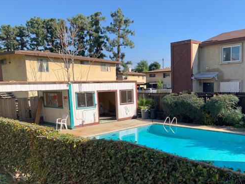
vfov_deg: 41.4
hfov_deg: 53.5
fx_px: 241
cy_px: 117
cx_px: 150
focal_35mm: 34
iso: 25
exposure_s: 1/1282
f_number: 1.8
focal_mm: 4.25
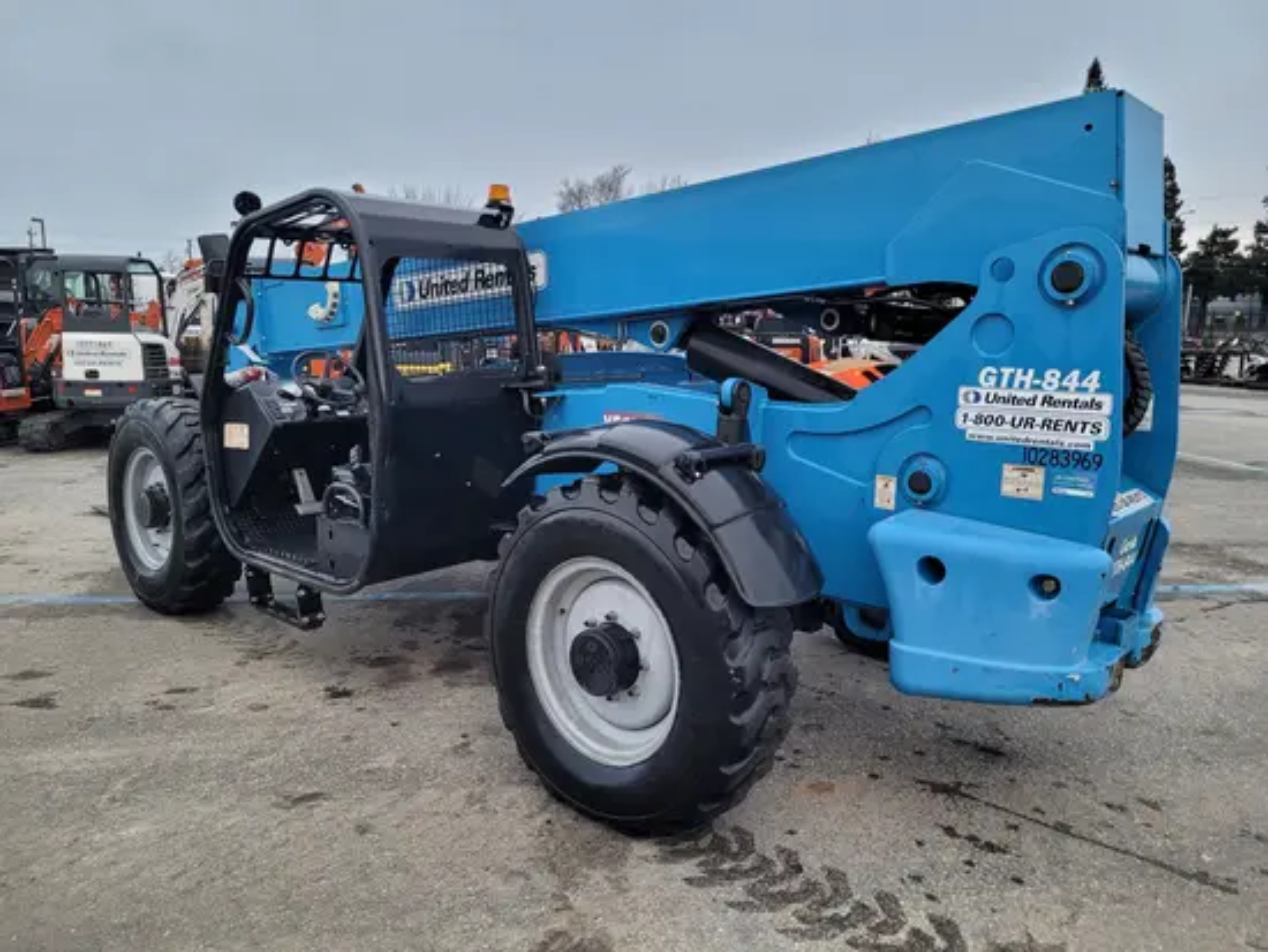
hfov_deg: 67.3
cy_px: 476
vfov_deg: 53.1
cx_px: 634
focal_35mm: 26
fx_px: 953
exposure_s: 1/120
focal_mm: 5.4
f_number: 1.8
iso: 200
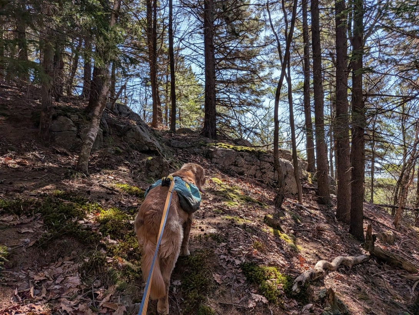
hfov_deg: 71.6
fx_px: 291
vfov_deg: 56.8
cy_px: 158
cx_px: 210
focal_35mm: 24
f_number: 1.7
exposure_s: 1/672
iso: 36
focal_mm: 4.53
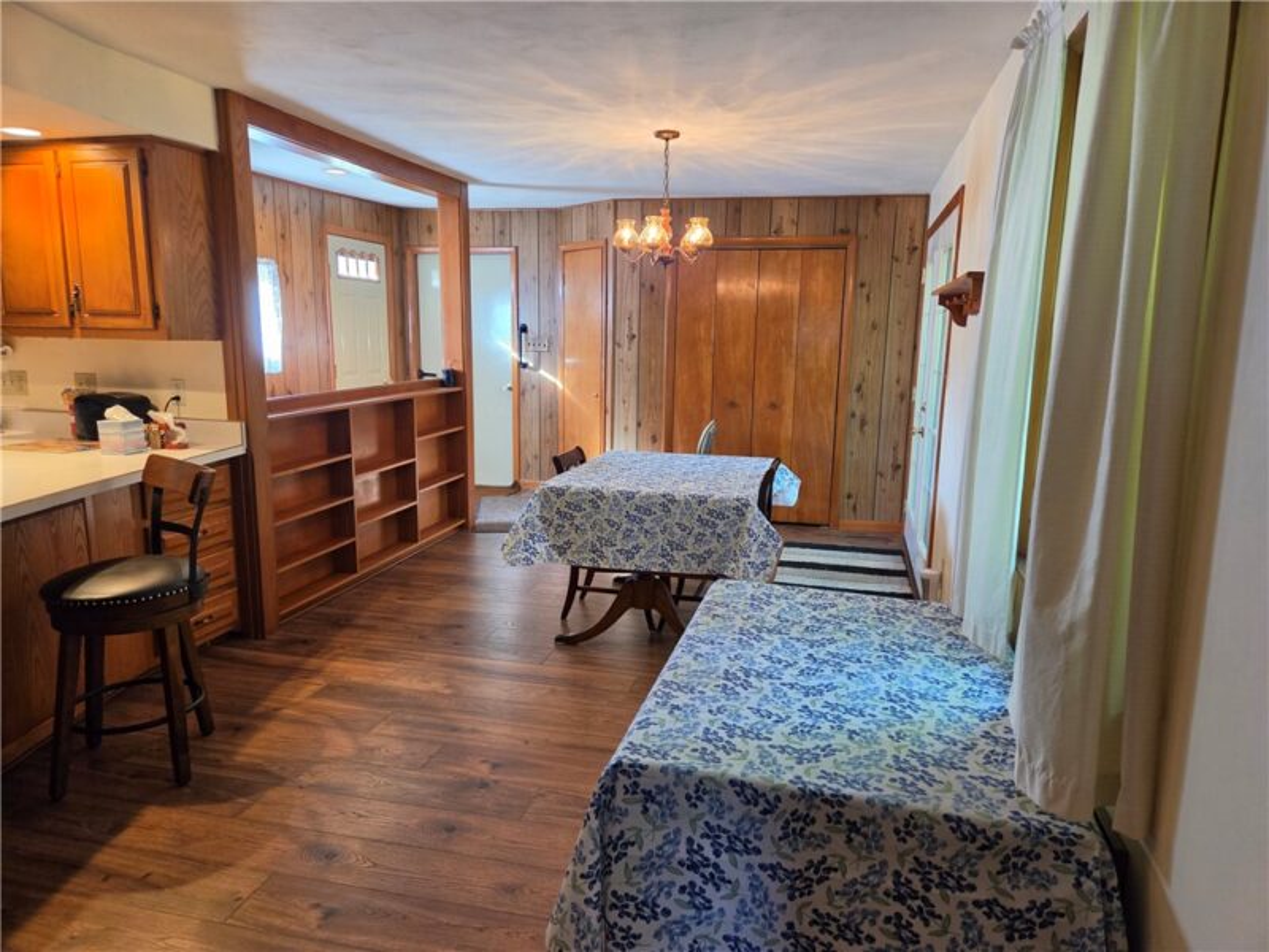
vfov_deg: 58.9
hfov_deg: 73.9
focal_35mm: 23
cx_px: 634
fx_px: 843
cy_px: 476
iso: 320
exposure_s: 1/120
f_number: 1.8
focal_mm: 5.4
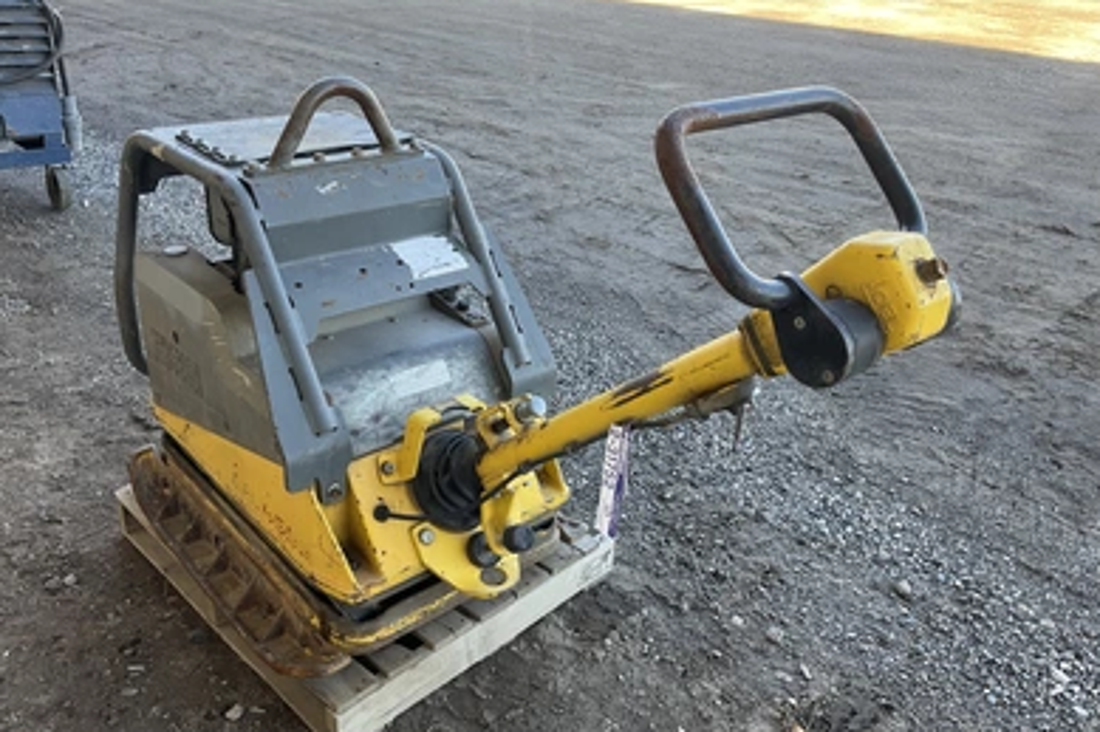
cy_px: 339
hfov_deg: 60.3
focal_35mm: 31
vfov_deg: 42.3
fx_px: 947
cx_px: 554
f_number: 1.8
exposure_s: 1/122
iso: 25
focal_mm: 3
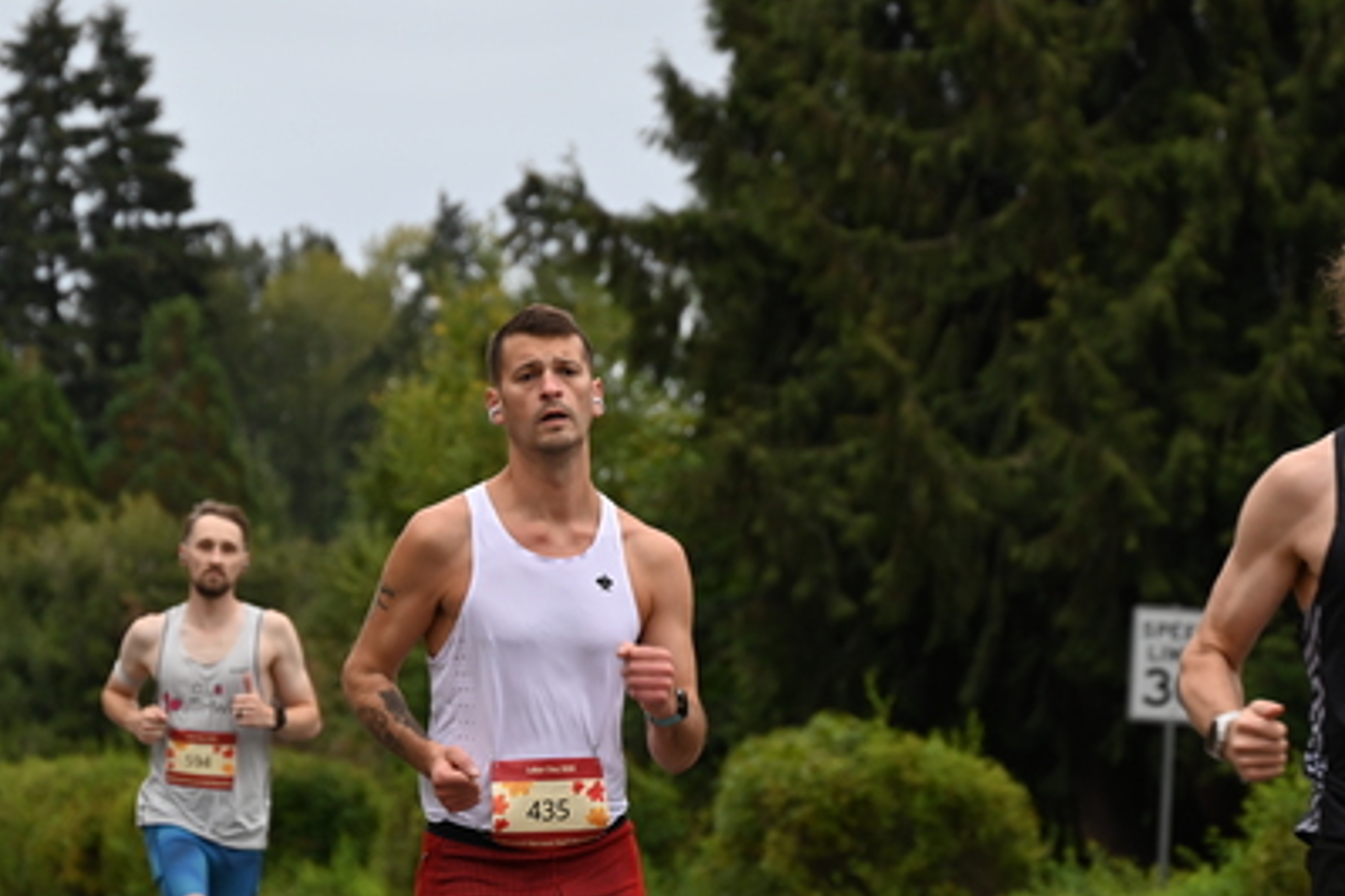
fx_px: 7210
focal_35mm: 193
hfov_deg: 10.7
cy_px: 541
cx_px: 681
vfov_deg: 7.1
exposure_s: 1/250
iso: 640
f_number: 6.3
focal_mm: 140
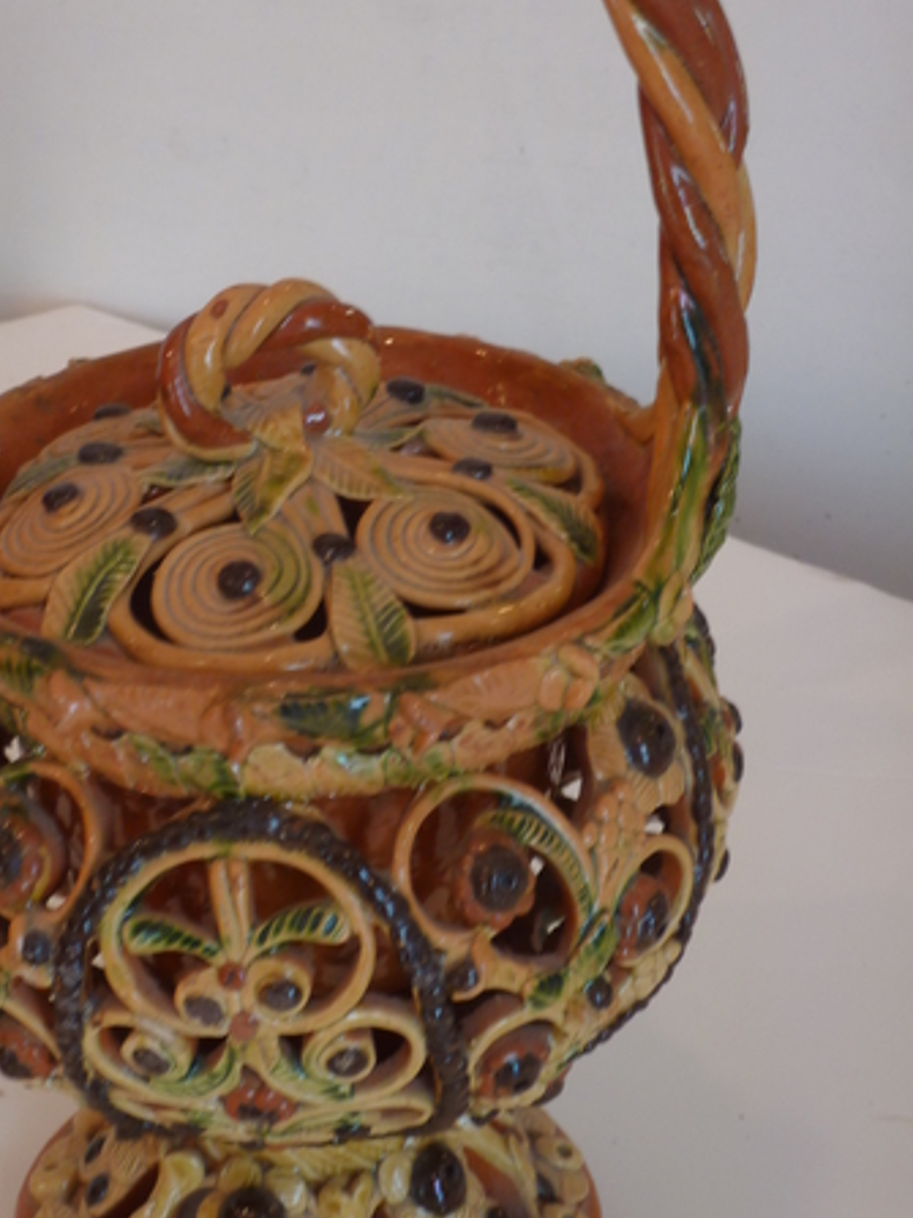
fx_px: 3096
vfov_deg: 22.3
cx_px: 240
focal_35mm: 88
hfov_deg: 16.7
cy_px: 544
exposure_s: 1/8
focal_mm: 9.7
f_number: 3.9
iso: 80
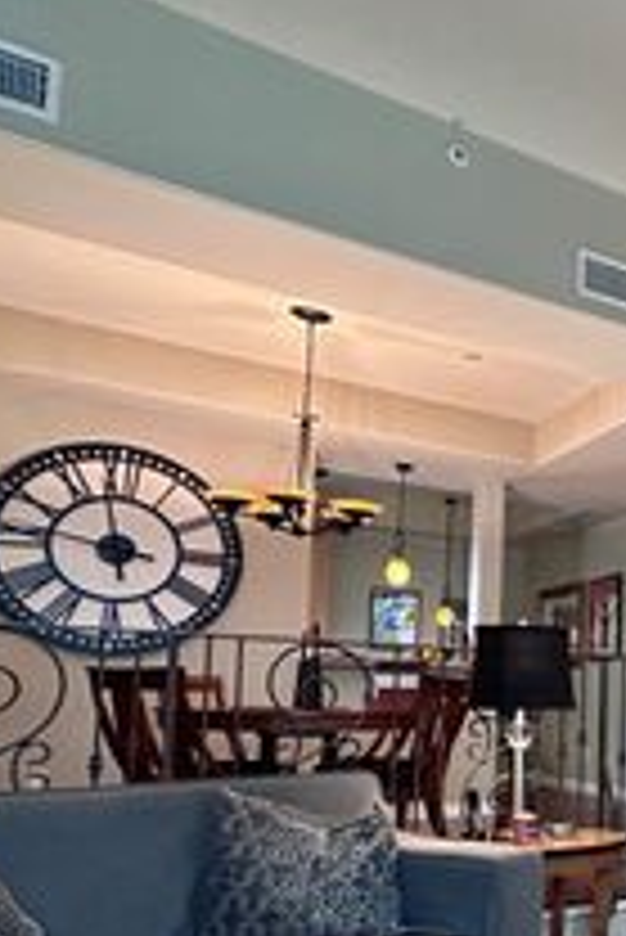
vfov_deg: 53.0
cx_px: 851
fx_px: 911
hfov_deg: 29.2
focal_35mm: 35
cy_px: 650
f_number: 2.2
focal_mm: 2.22
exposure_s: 1/60
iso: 500
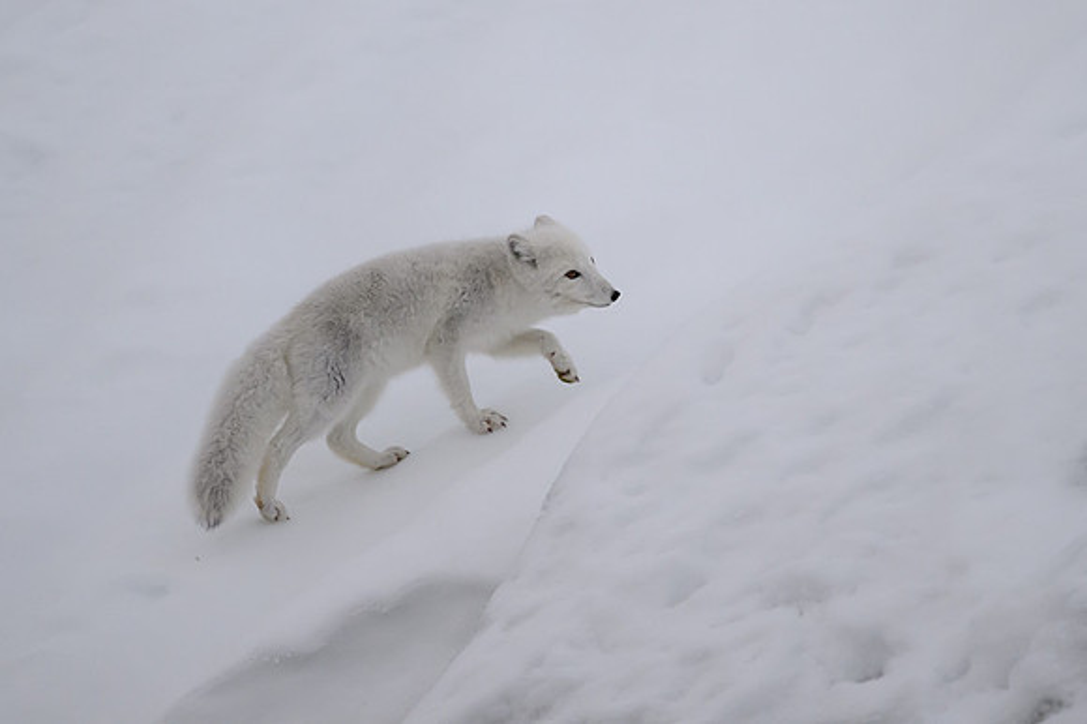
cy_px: 241
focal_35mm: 747
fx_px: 22539
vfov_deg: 1.8
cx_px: 585
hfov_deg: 2.8
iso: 2500
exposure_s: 1/1600
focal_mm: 560
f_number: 4
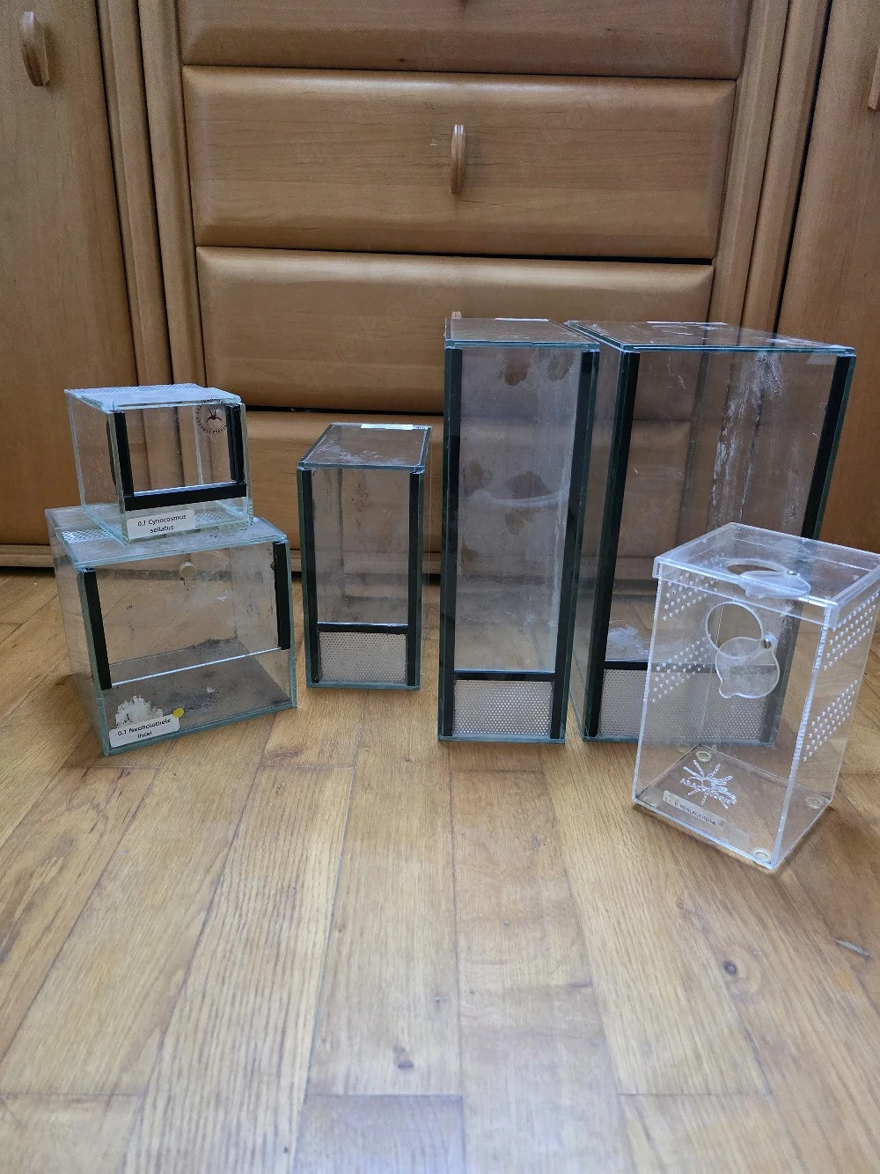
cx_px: 440
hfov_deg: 58.9
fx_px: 779
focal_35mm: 23
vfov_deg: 73.9
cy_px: 587
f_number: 1.7
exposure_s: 1/120
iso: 2000
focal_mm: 6.3
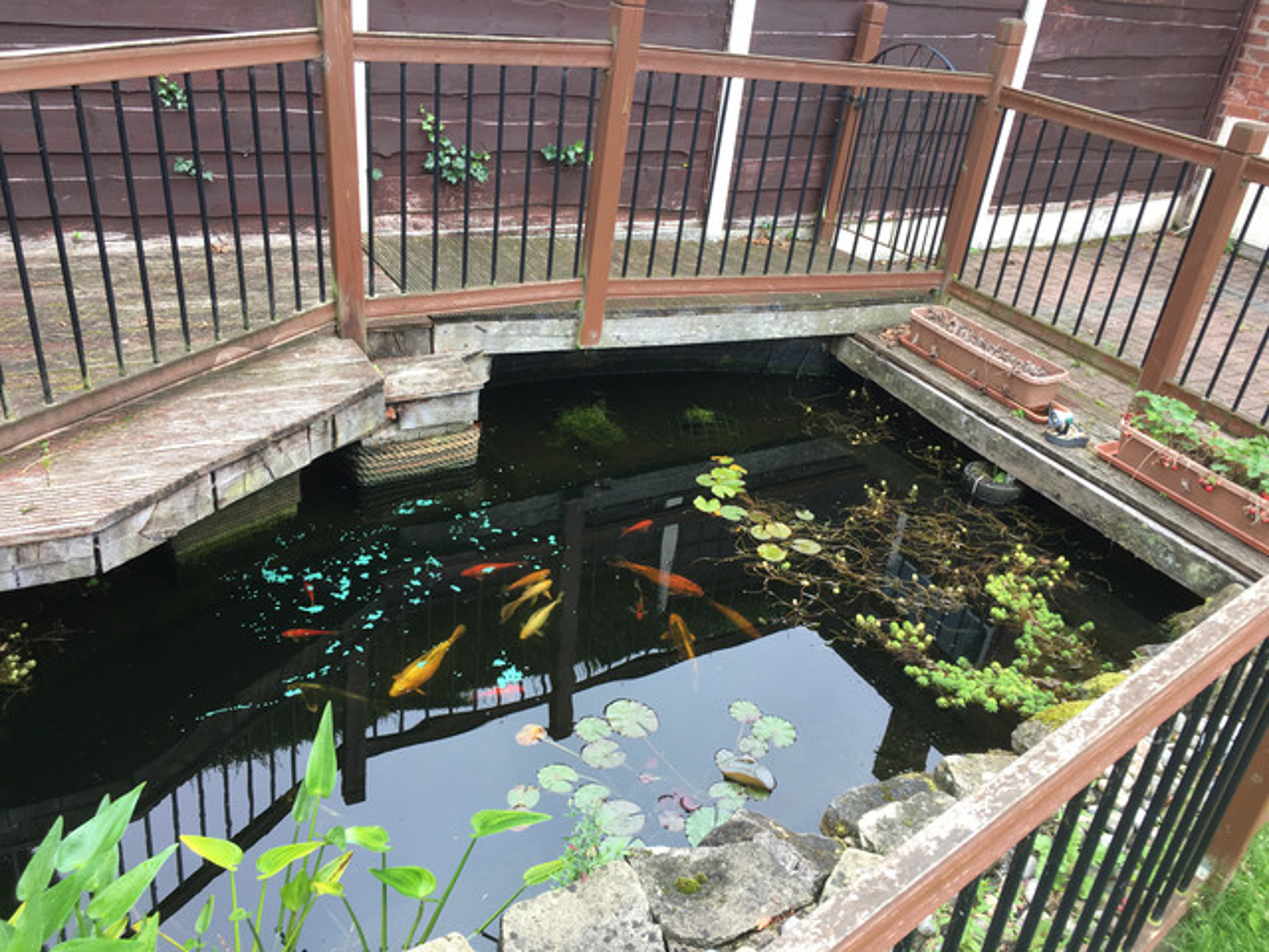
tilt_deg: -27.9
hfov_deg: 61.7
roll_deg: -6.1
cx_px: 634
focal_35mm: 29
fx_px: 1063
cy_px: 476
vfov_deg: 48.2
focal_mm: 4.15
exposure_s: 1/50
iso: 25
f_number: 2.2
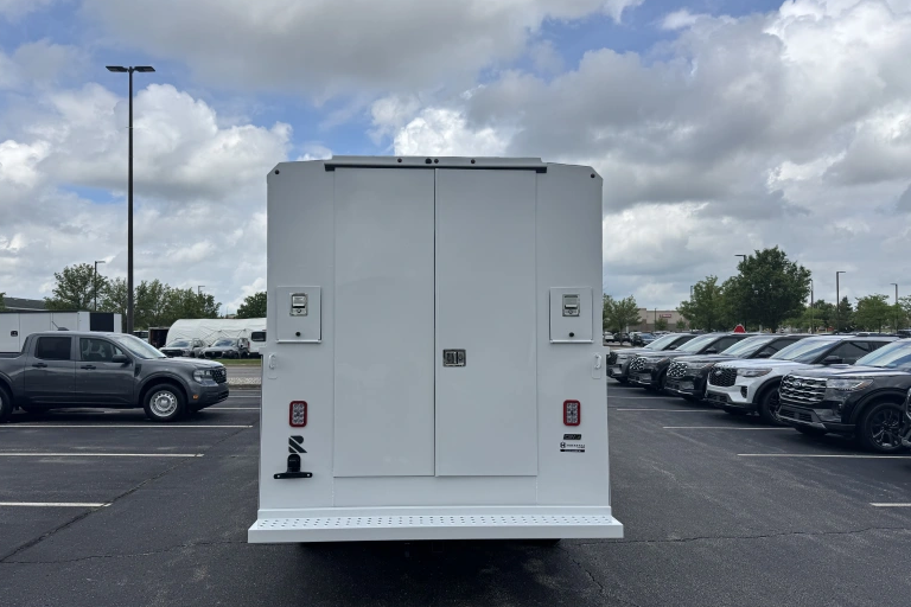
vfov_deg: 49.5
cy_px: 324
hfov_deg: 69.4
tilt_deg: +2.2
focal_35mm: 26
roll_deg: +0.8
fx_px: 658
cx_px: 438
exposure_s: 1/7092
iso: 80
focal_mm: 6.76
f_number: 1.78
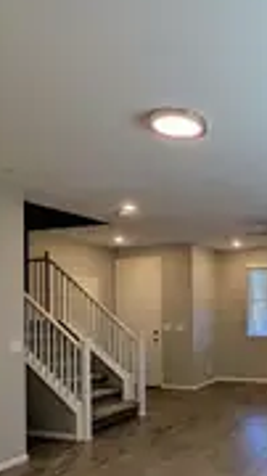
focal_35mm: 34
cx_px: 284
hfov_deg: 31.2
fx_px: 429
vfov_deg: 57.0
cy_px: 309
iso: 49
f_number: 2.2
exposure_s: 1/120
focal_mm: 1.83
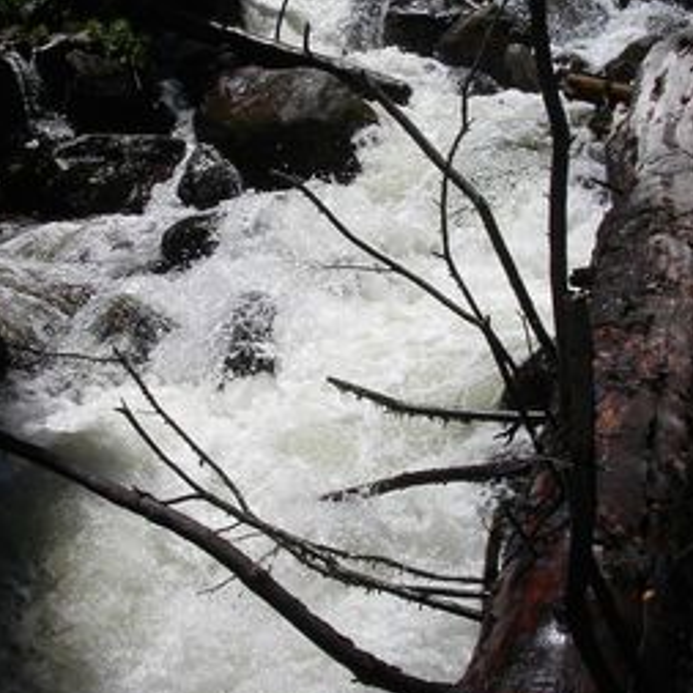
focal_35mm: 53
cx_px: 290
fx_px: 1200
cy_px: 274
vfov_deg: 32.1
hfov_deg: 32.1
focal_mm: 7.8
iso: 100
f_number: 8
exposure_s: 1/750
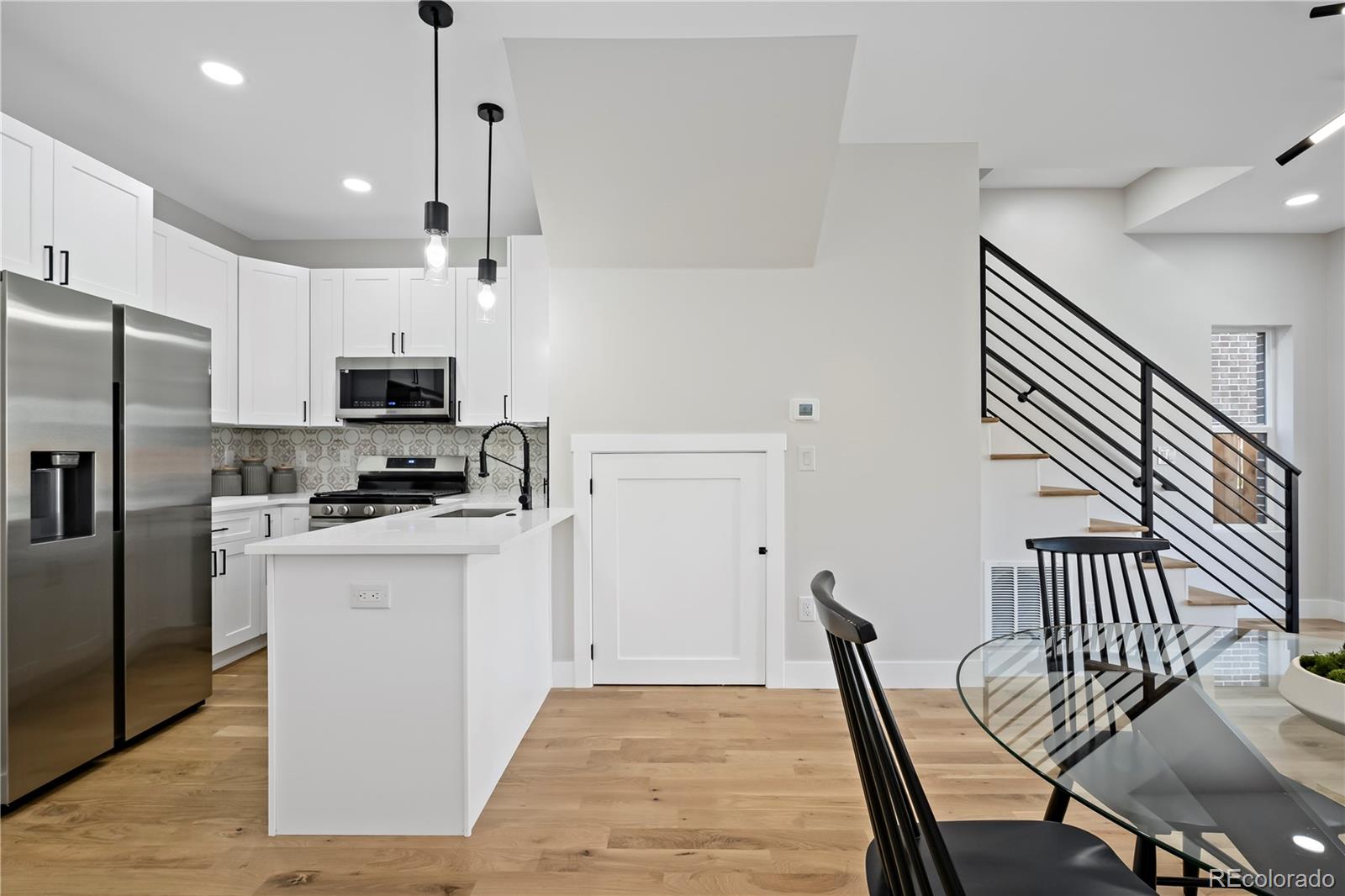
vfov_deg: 73.7
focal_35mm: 16
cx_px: 672
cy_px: 448
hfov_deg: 96.7
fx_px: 598
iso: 400
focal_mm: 16
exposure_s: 1/13
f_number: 9
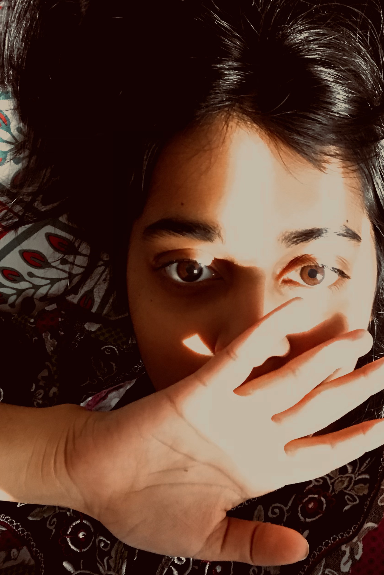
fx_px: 656
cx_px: 262
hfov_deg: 32.3
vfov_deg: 47.3
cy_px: 250
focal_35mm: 41
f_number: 2.2
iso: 200
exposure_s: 1/17
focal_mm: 2.87
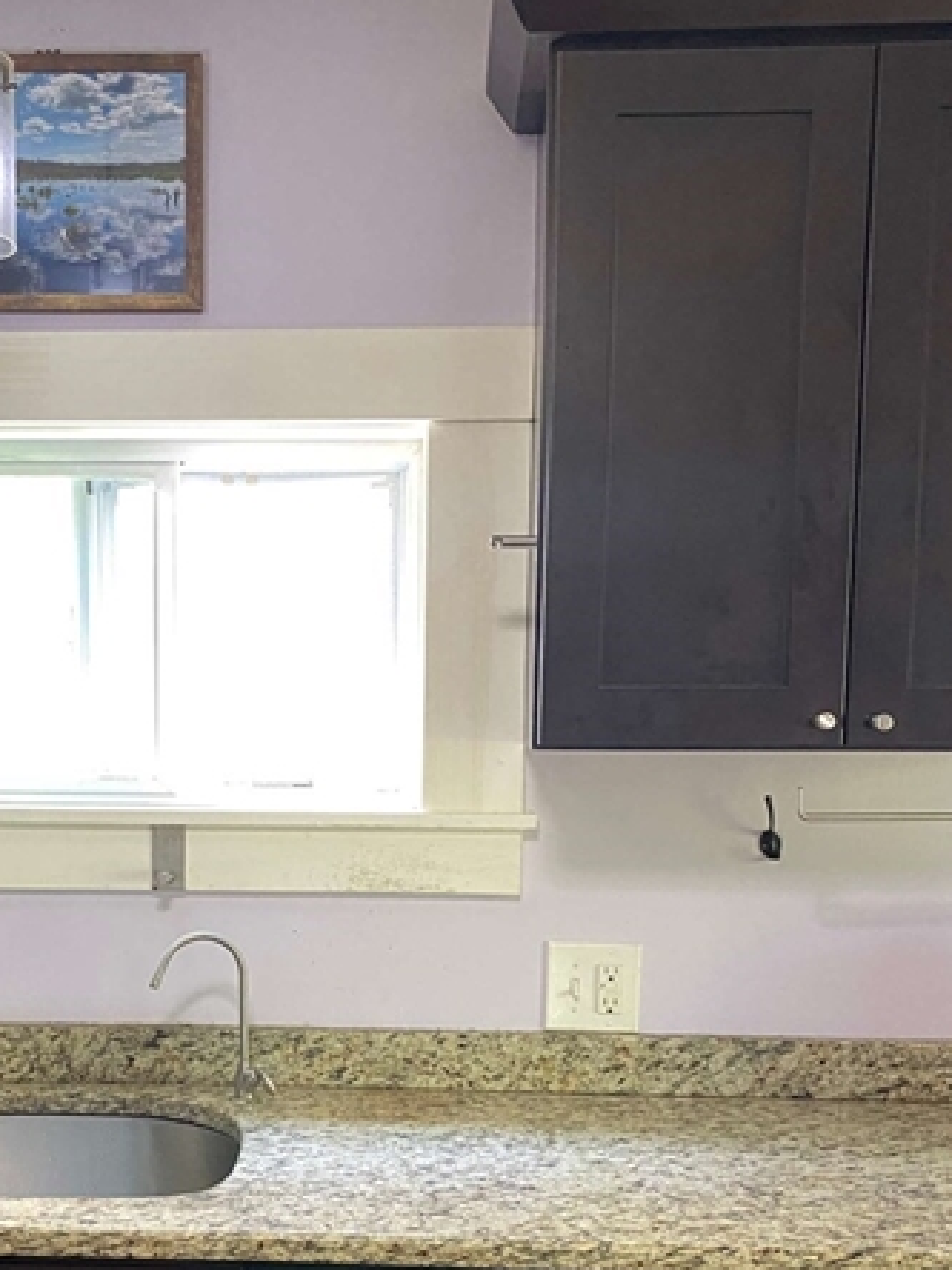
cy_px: 921
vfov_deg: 41.1
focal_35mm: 45
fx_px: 1650
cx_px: 303
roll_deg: +0.4
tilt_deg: -6.9
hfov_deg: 31.9
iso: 200
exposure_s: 1/60
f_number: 1.8
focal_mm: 4.25
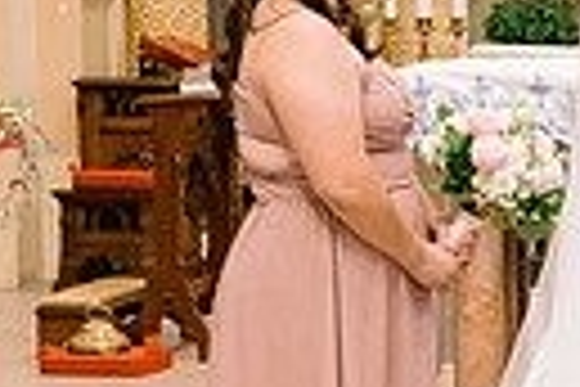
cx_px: 914
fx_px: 2658
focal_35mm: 165
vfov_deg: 8.3
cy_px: 273
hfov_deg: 11.8
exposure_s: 1/100
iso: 1600
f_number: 4
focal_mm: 35
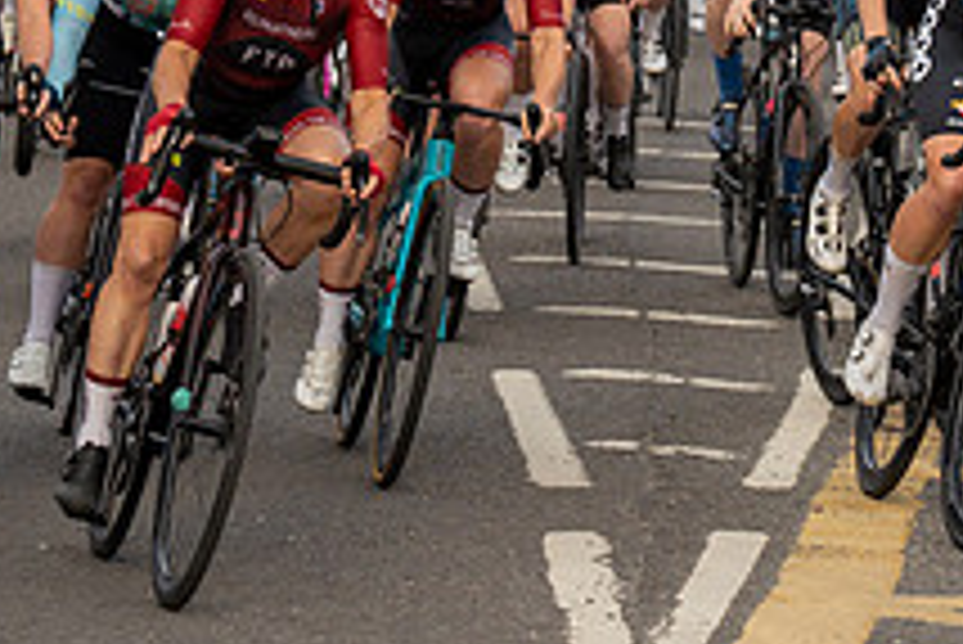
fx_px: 6424
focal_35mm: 240
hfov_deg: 8.6
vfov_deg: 5.7
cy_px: -178
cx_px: 225
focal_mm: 86
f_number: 5
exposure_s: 1/1250
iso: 500
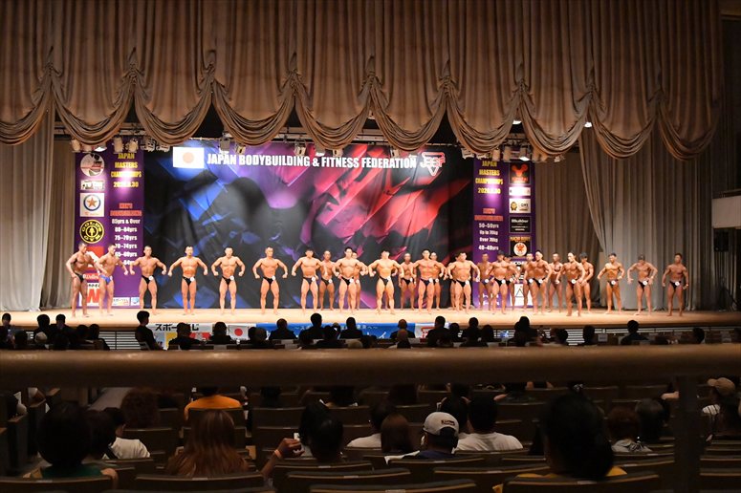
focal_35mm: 42
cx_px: 370
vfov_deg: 31.9
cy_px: 246
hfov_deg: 46.4
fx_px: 864
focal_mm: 28
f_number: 5.6
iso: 12800
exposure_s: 1/400
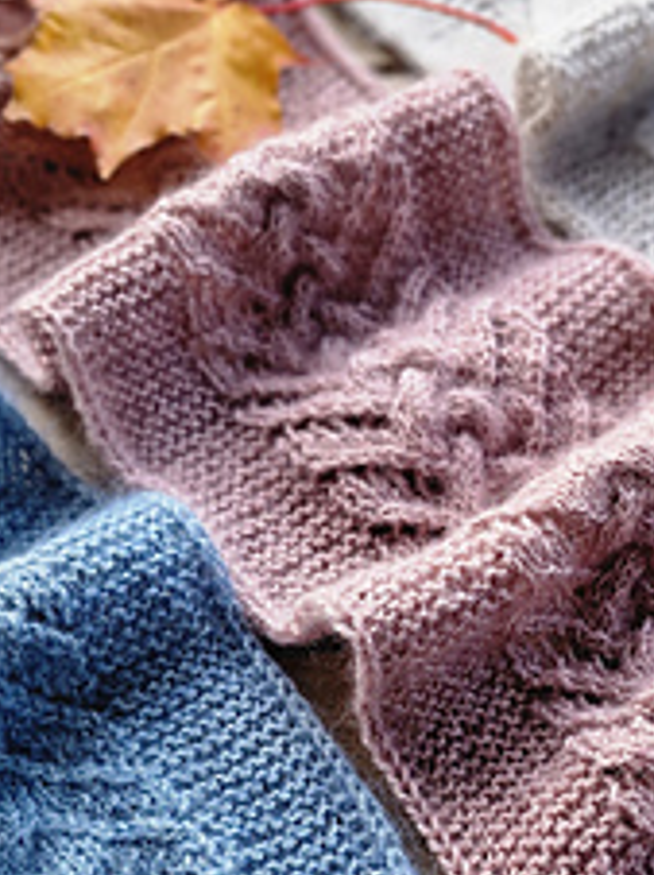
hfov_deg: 22.2
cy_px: 678
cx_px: 524
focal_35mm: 65
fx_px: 1640
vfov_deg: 29.3
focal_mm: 6.4
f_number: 1.8
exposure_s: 1/100
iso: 50
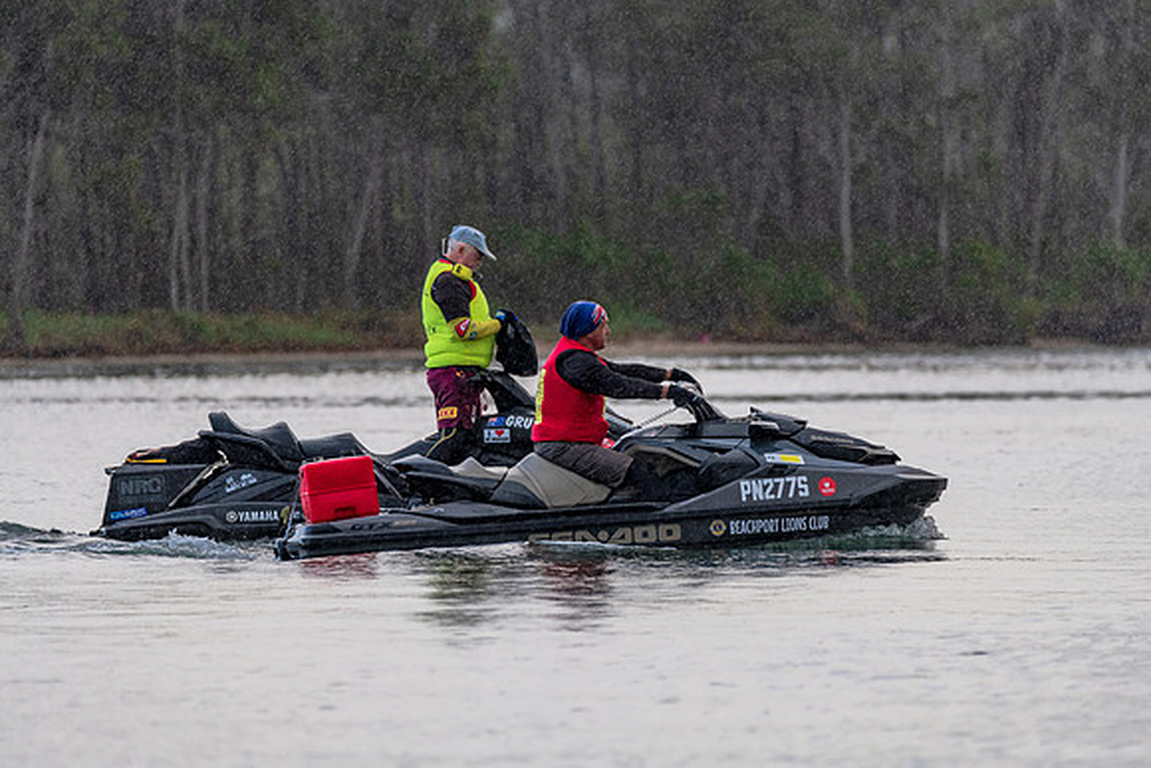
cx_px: 576
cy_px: 384
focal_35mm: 420
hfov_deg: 4.9
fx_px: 13431
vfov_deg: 3.3
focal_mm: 420
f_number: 6
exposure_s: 1/500
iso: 800
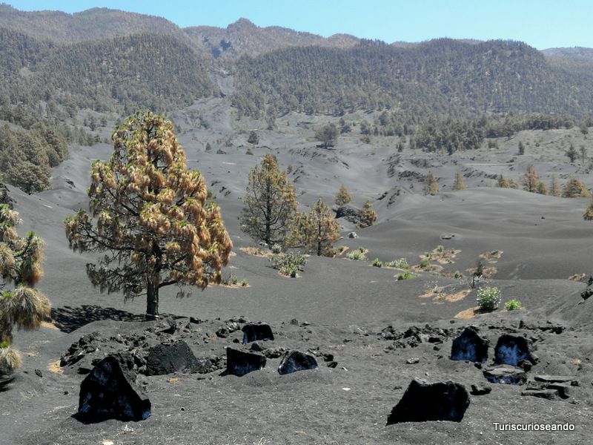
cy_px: 222
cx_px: 296
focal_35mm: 54
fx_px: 925
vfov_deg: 27.0
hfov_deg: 35.5
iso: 50
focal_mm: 3.95
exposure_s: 1/349
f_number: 2.2
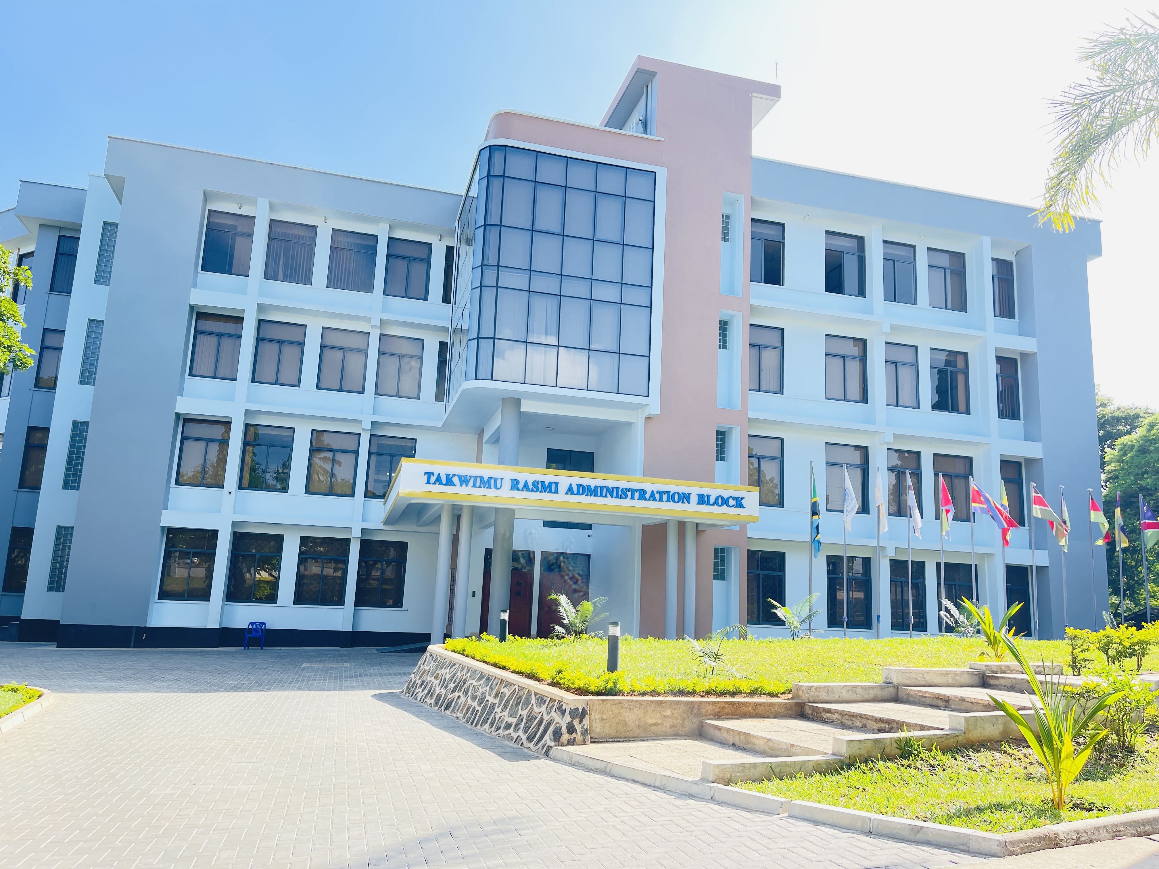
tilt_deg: +10.7
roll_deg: -2.7
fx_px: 837
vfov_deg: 54.9
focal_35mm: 25
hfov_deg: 69.4
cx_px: 580
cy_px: 434
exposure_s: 1/543
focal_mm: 5.1
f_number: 1.6
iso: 32
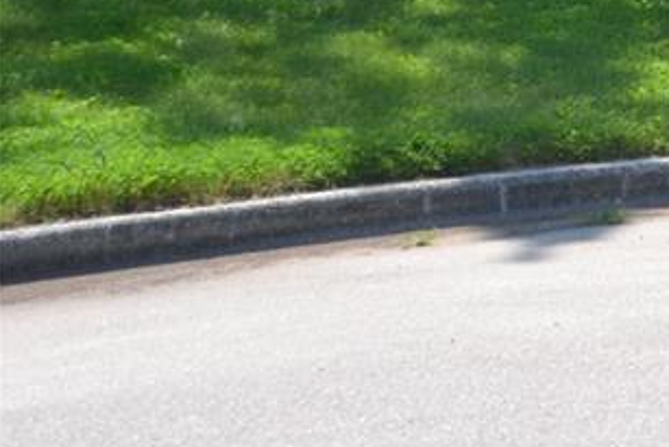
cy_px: -283
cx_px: 1114
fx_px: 2975
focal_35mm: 160
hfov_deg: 12.0
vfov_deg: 8.3
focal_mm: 32
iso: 100
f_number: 6.3
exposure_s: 1/160
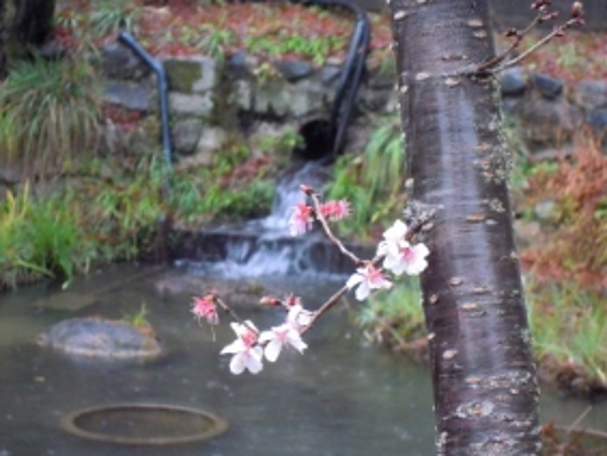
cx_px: 357
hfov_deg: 11.3
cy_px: 240
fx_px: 3054
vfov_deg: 8.5
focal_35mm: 174
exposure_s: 1/40
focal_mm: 25
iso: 800
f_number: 6.6
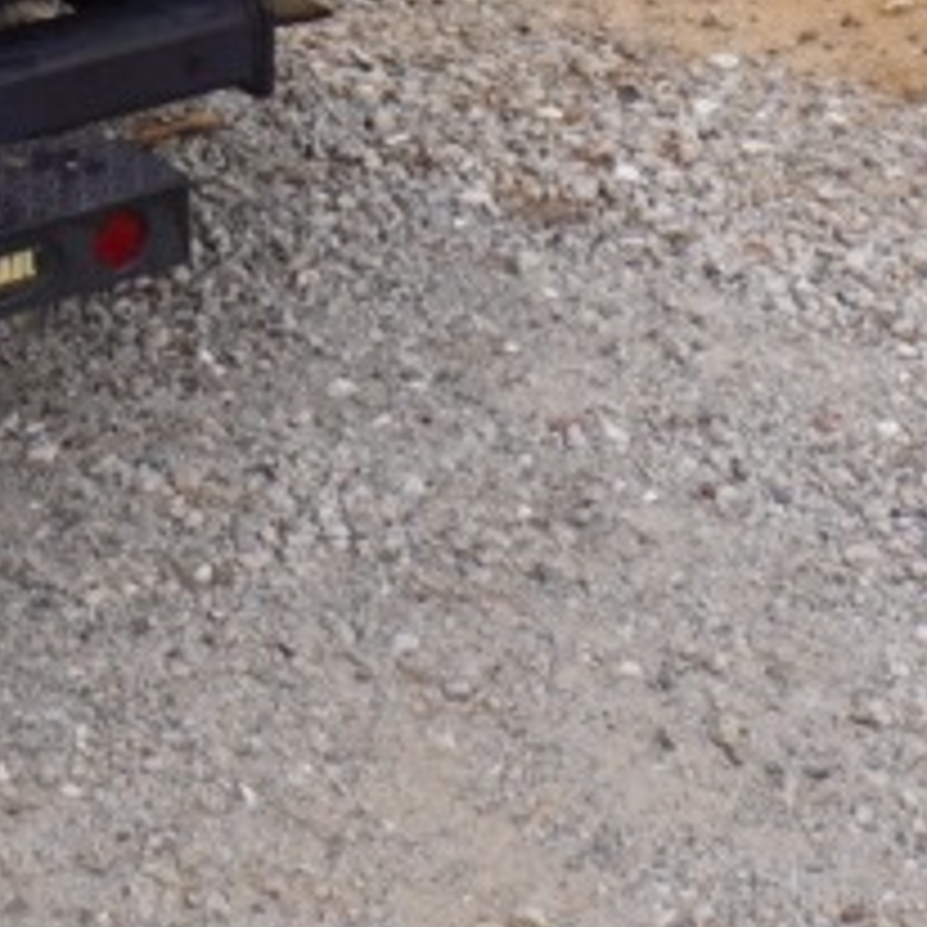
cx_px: 14
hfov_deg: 10.8
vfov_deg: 9.5
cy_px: -1411
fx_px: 4848
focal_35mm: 160
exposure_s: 1/125
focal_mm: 16
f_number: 9
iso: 100
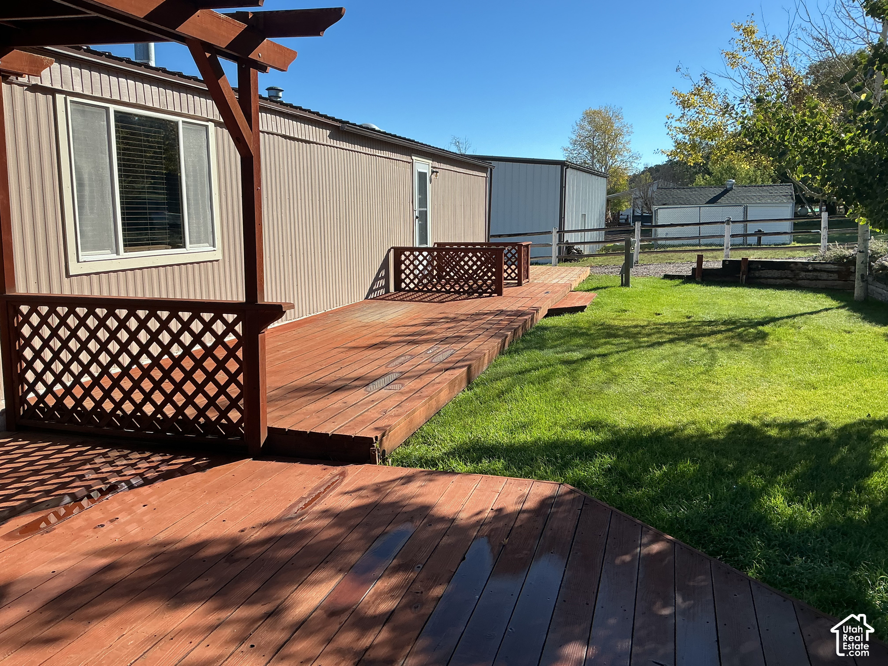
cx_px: 444
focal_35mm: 29
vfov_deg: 48.2
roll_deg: +1.0
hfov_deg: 61.7
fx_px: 744
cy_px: 333
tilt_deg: -8.0
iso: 25
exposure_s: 1/1490
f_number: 1.8
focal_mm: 3
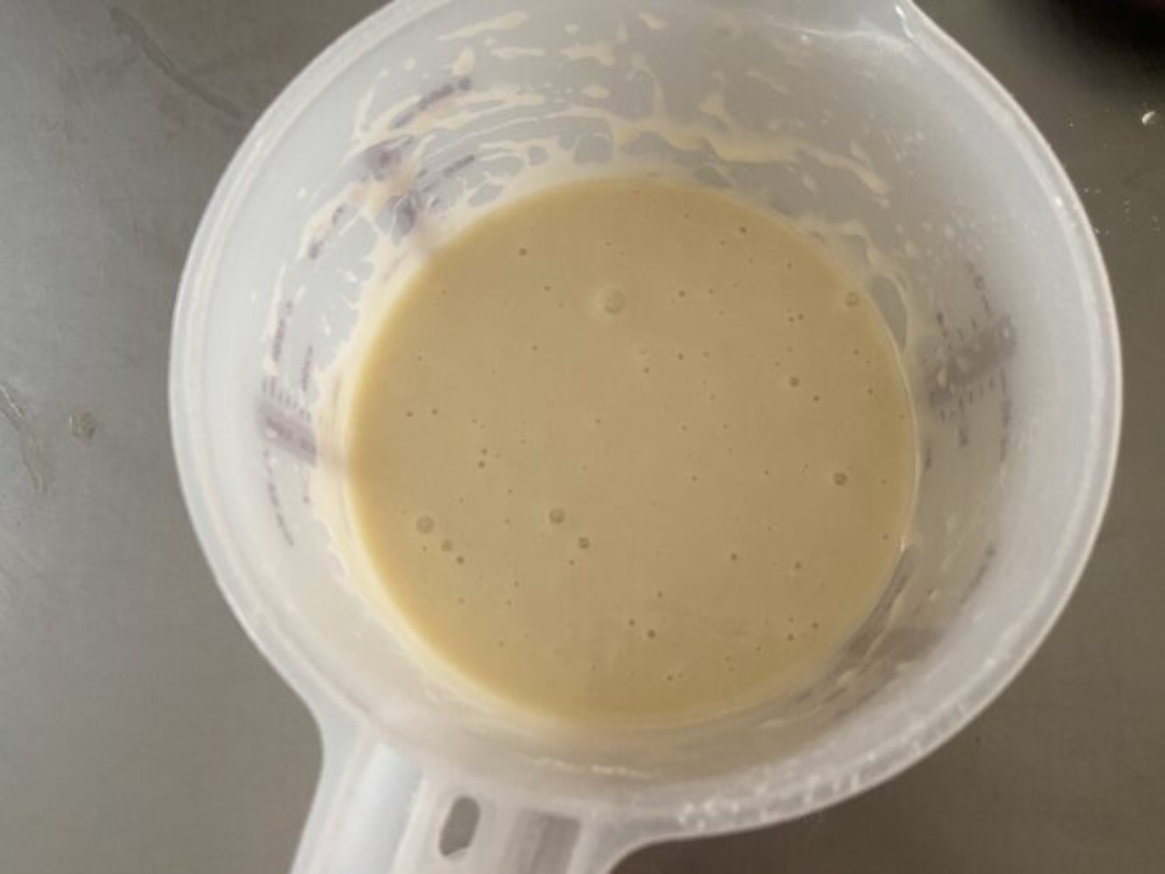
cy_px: 437
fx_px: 875
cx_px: 582
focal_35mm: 26
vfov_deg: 53.0
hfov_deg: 67.3
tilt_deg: -78.1
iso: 320
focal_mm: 4.25
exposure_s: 1/60
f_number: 1.8
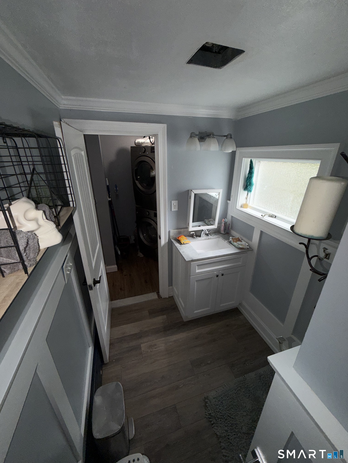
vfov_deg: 102.1
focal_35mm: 14
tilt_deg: -22.4
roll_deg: +0.3
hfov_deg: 85.7
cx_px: 174
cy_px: 232
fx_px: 188
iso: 32
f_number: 2.2
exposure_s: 1/60
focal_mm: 2.22
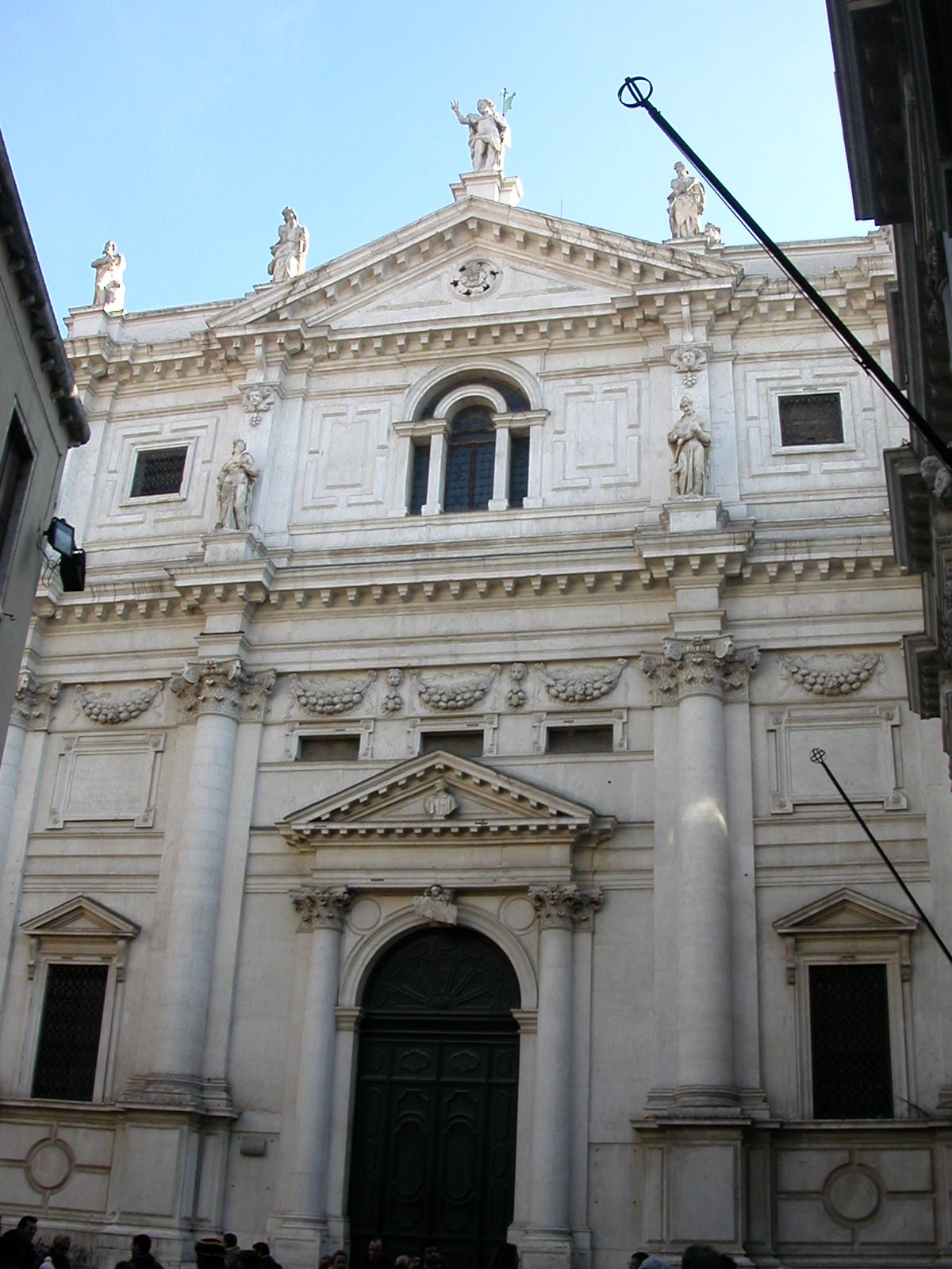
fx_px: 1357
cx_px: 476
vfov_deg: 50.1
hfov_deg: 38.7
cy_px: 634
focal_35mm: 37
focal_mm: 5.6
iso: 100
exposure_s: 1/184
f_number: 4.5
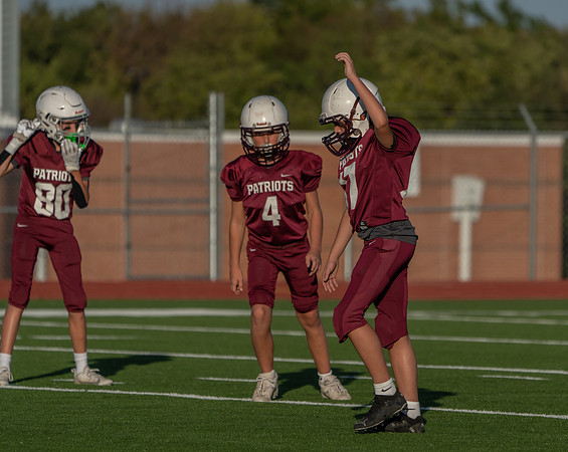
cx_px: 405
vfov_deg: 3.6
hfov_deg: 4.5
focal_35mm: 431
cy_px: 252
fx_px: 7230
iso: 125
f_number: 5.6
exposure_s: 1/1250
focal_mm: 318
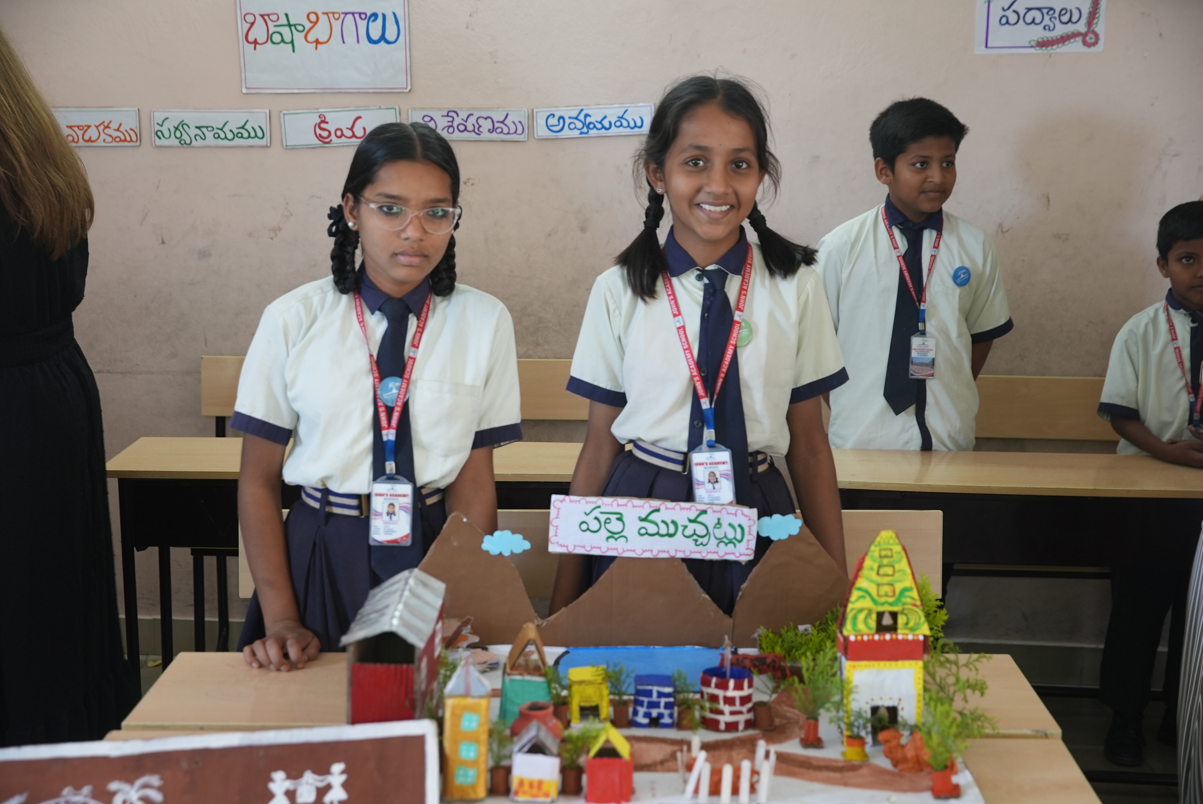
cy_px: 402
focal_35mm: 53
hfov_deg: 37.5
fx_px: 1772
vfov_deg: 25.5
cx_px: 602
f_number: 4
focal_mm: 53
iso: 800
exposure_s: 1/50
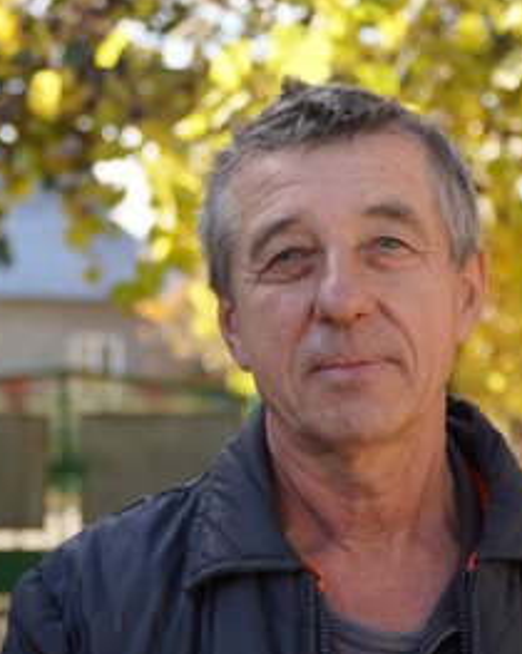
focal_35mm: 103
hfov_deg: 14.9
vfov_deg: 18.6
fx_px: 1991
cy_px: 327
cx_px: 341
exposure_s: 1/200
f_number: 4
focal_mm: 48
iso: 100
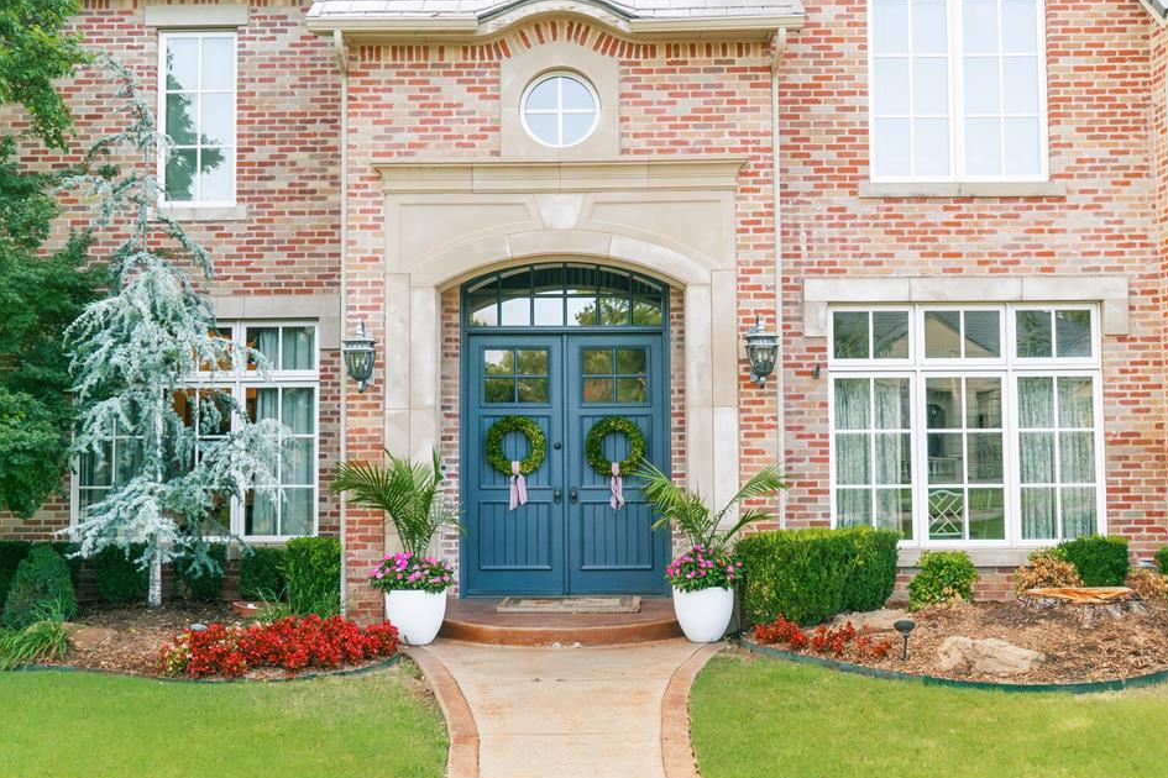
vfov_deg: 34.2
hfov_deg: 49.6
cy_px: 378
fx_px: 1265
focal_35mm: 39
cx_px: 592
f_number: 11
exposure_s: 1/125
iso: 1000
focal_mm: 24
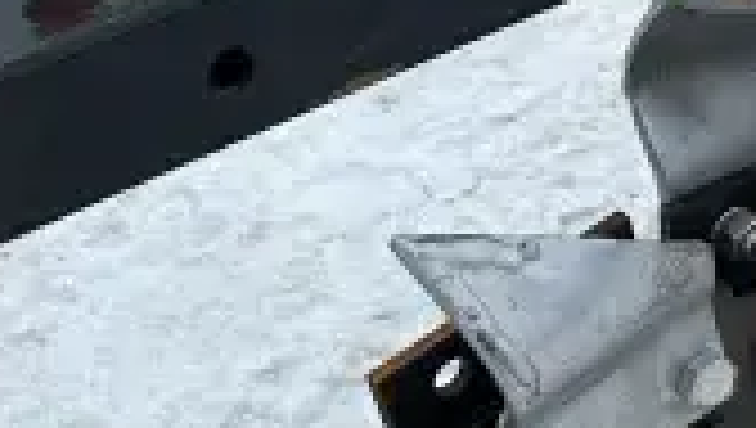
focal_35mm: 149
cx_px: 1426
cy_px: 333
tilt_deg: -38.2
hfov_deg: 12.9
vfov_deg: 8.2
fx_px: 2991
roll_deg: -4.0
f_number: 1.78
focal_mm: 6.86
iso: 80
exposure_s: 1/1692
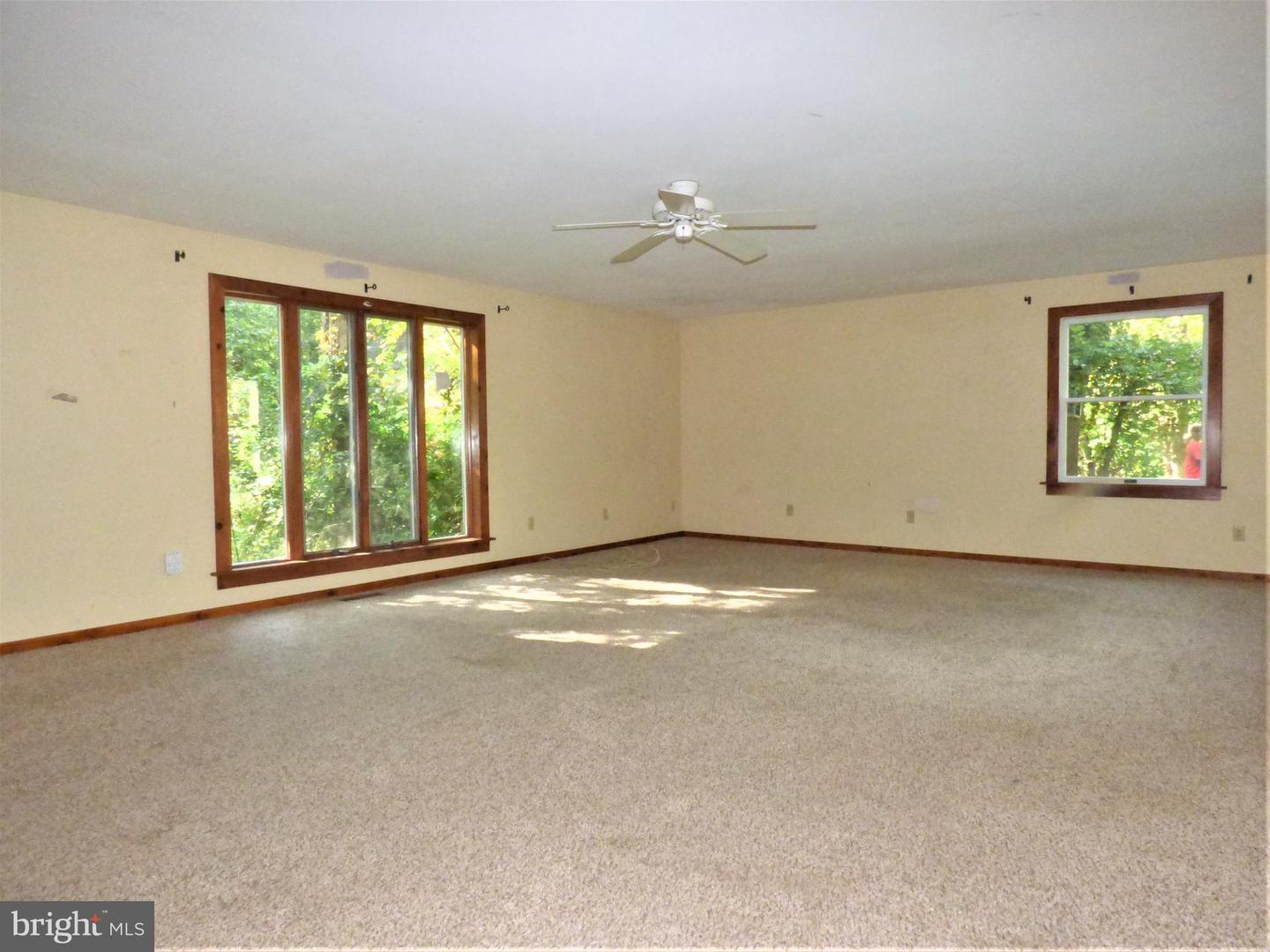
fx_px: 734
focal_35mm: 20
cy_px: 476
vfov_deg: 65.9
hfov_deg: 81.8
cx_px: 635
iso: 800
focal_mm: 3.58
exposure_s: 1/60
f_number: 7.1
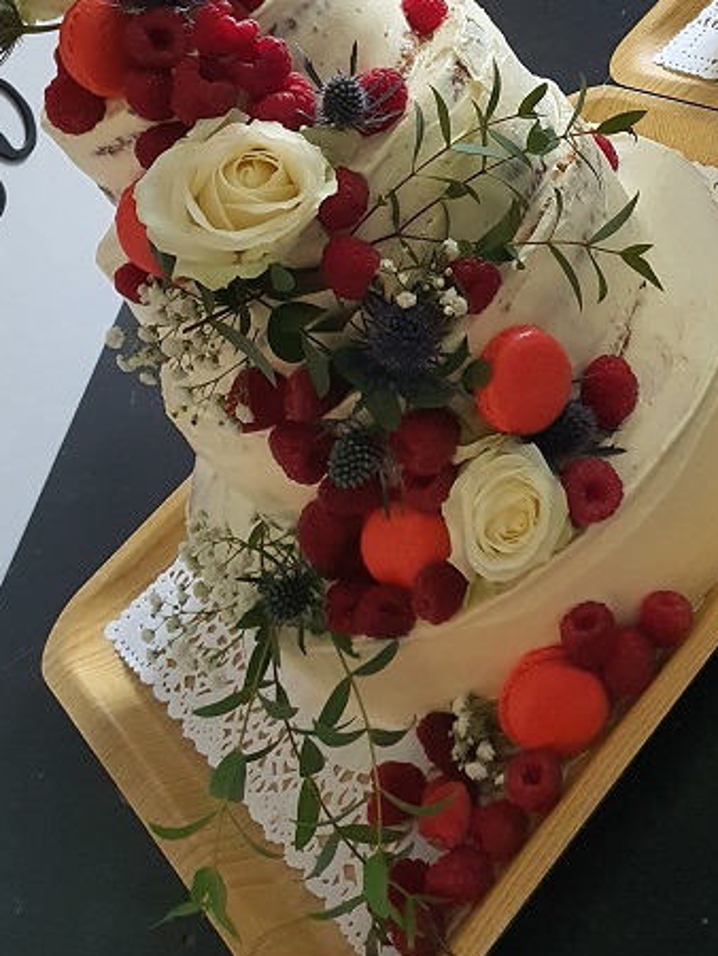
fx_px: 1437
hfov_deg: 27.6
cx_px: 558
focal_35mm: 52
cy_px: 72
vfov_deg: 34.5
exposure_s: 1/50
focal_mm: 4.3
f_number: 1.5
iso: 500
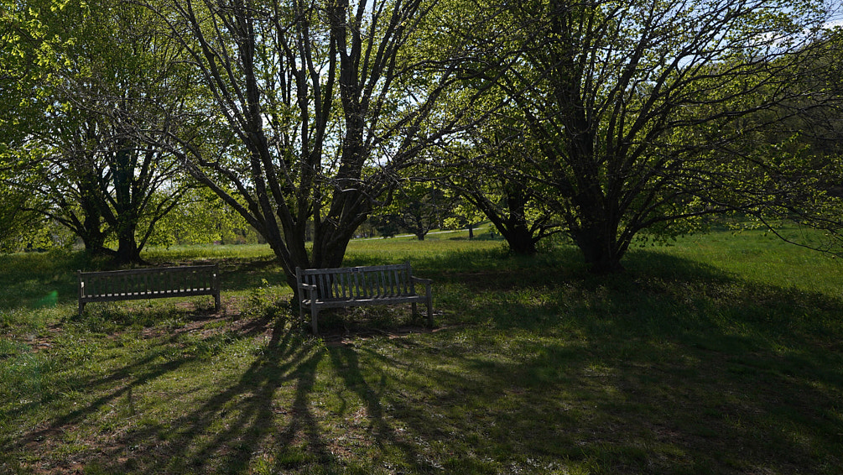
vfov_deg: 36.5
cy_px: 44
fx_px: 671
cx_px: 195
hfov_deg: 60.2
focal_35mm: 30
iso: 125
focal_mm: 18
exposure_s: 1/3200
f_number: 2.8
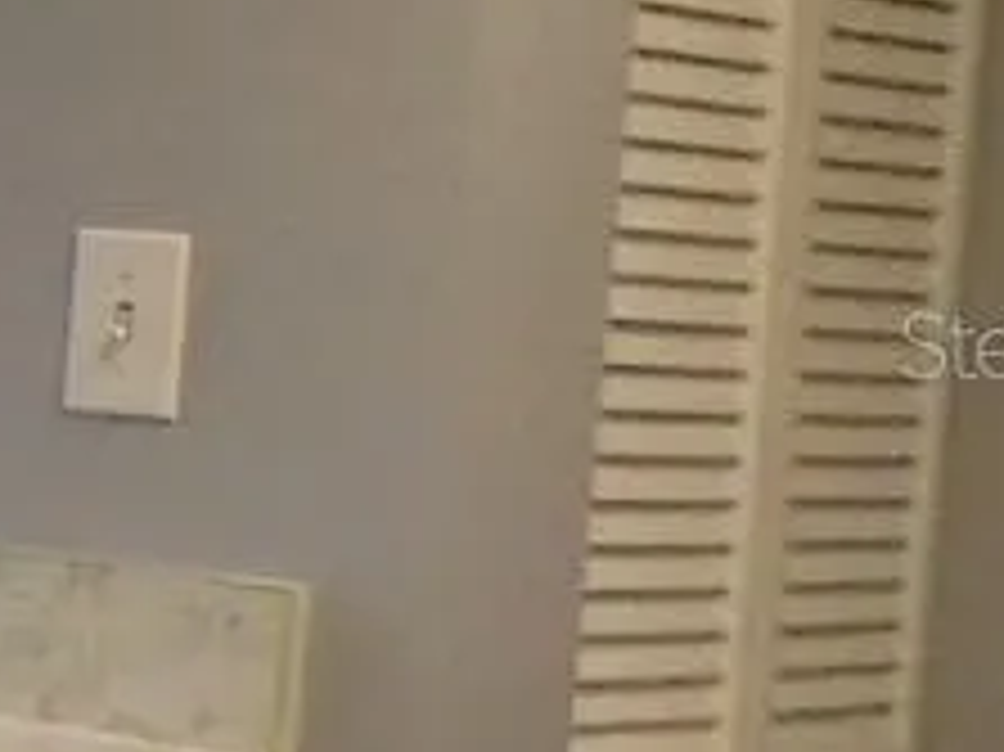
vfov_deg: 9.0
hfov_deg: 9.0
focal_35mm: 165
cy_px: 342
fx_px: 4783
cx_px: -2278
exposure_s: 1/30
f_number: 3.1
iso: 250
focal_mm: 4
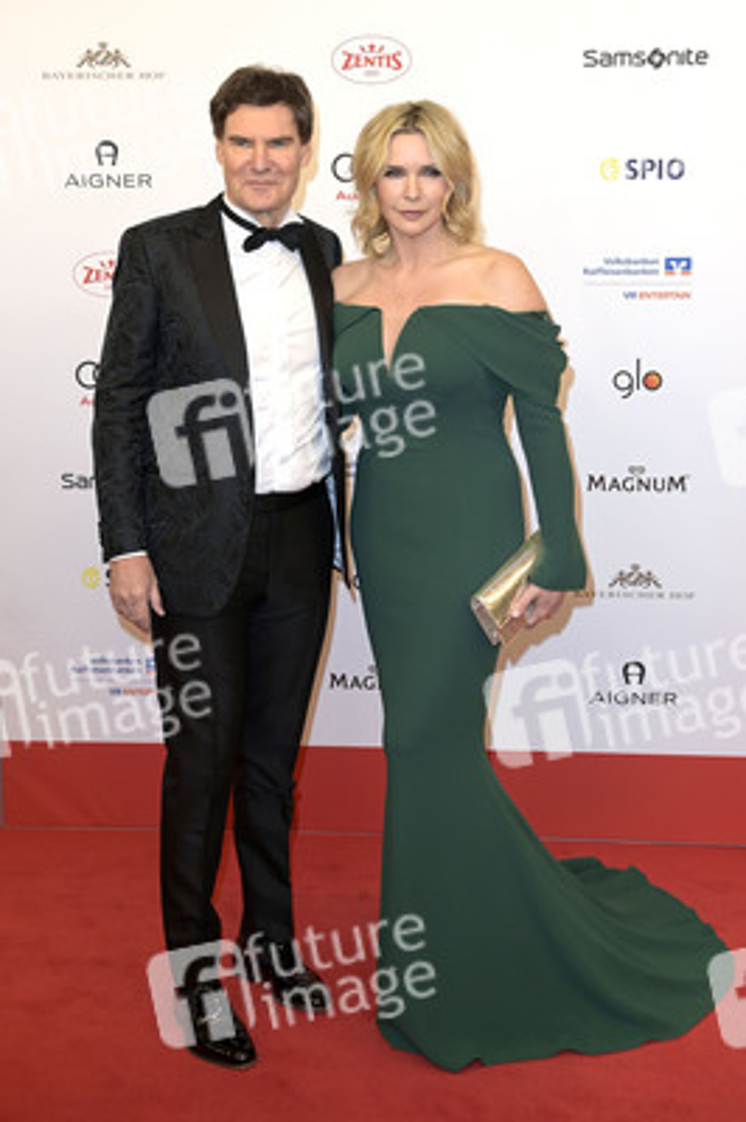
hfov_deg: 31.8
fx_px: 1308
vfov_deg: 46.4
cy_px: 561
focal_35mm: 42
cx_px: 373
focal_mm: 42
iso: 400
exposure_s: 1/250
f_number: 6.3
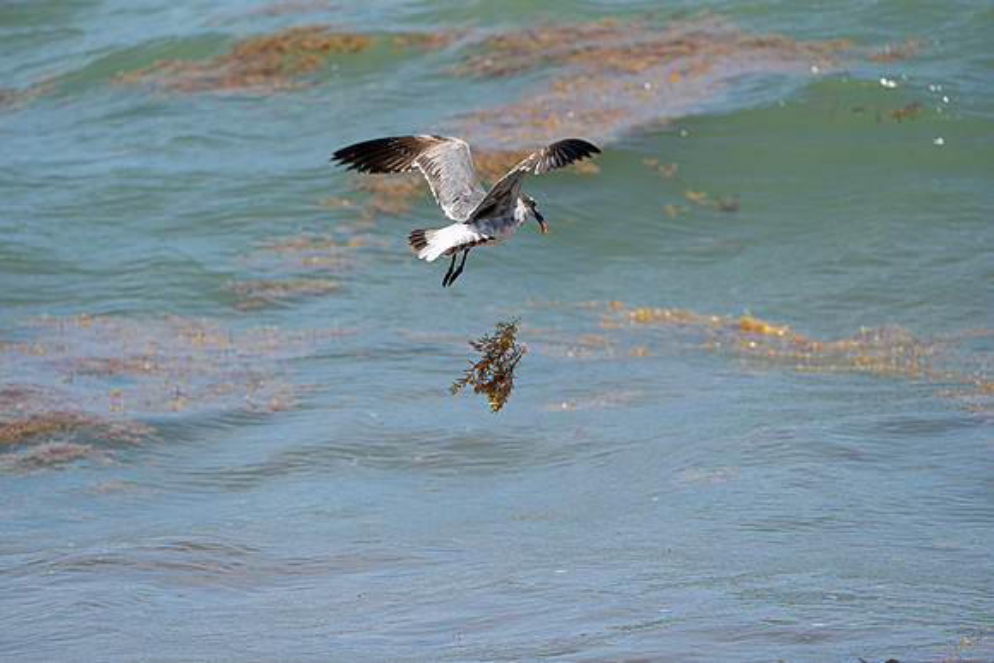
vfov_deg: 3.4
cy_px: 332
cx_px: 497
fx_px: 11047
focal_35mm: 400
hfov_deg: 5.2
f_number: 10
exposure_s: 1/1250
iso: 640
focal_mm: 400
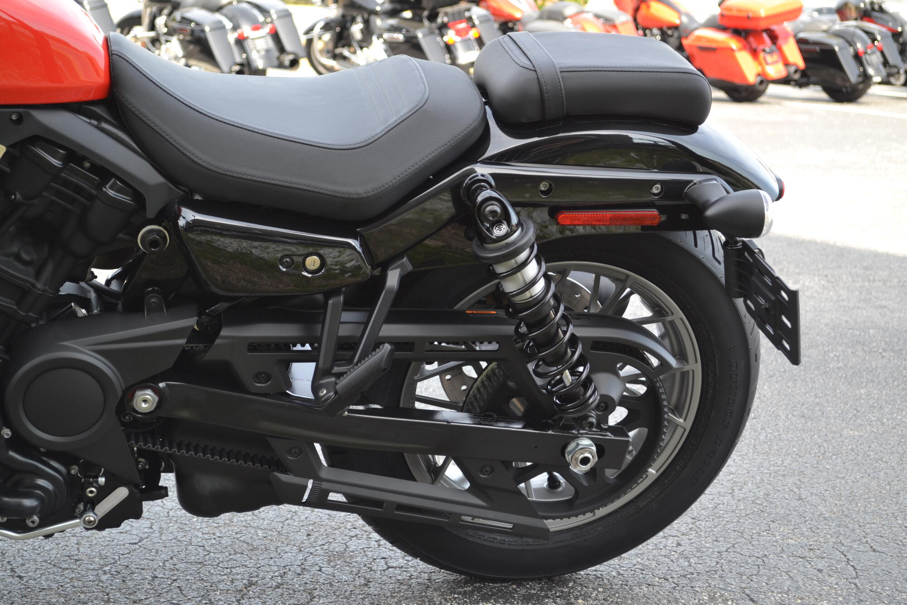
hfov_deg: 30.5
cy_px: 302
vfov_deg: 20.6
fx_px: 1663
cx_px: 454
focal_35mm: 66
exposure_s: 1/125
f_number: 5.6
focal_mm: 44
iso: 250
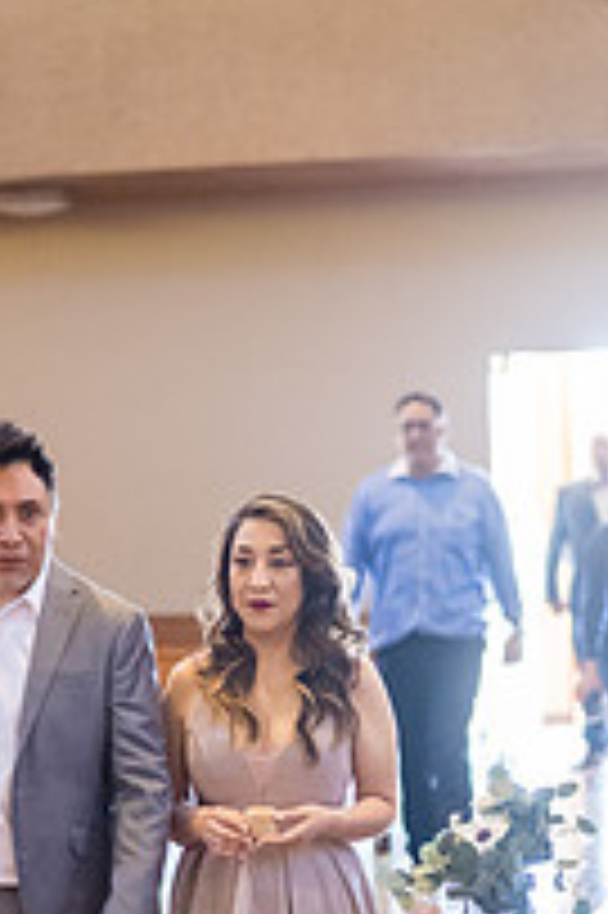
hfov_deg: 12.3
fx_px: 2817
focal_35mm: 111
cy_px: 558
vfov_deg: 18.4
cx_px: 126
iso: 4000
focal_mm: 50
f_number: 1.4
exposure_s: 1/400
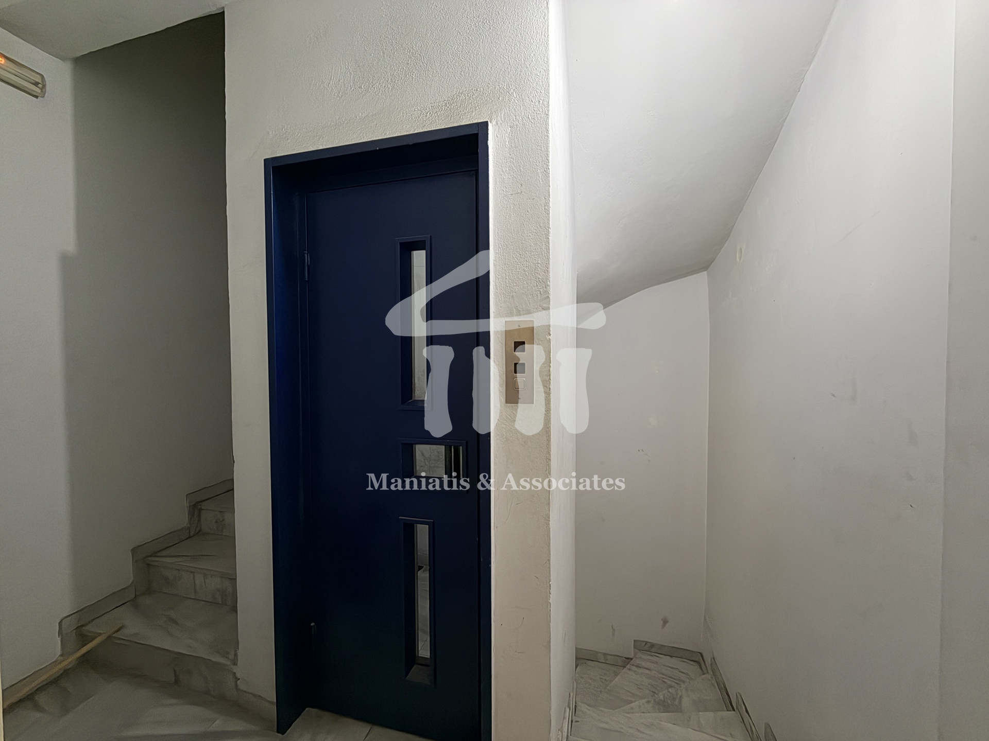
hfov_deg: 102.1
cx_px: 494
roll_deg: +0.6
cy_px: 370
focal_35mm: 14
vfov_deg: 85.7
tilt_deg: -1.9
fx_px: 400
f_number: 2.2
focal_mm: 2.22
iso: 500
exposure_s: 1/33
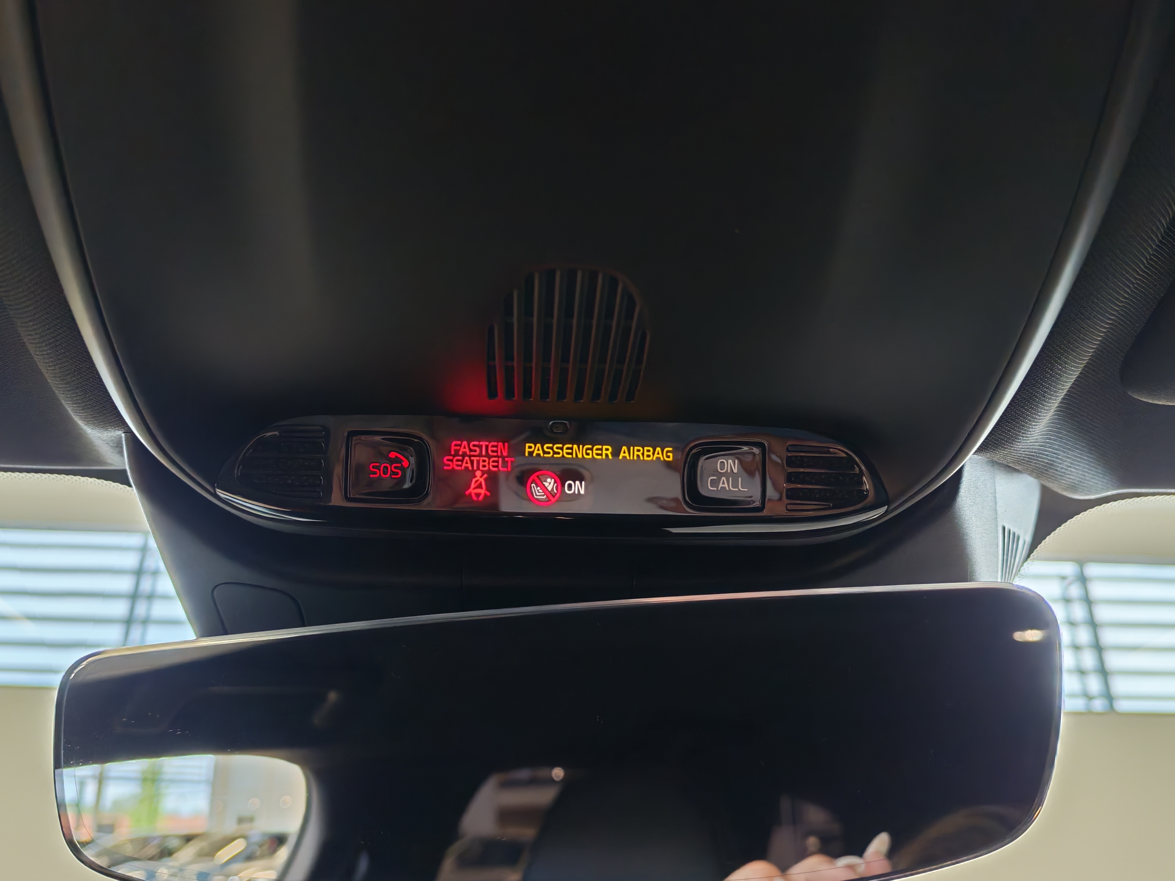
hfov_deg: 56.8
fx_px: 1086
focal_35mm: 32
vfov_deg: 44.2
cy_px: 440
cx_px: 588
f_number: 1.9
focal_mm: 6.12
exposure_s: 1/100
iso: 1000
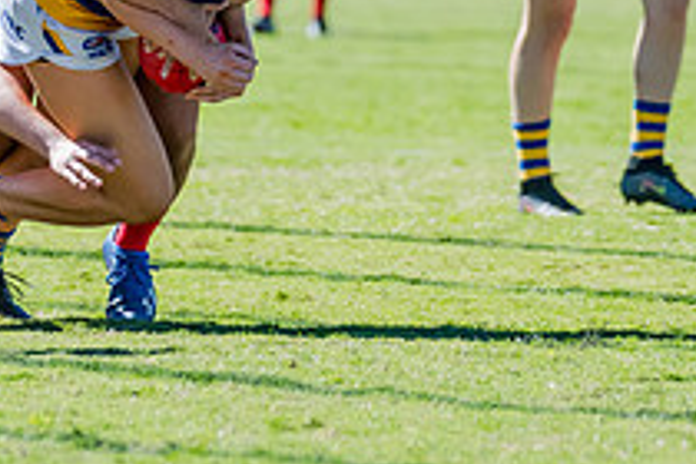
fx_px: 17631
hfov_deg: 2.3
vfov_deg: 1.5
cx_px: 106
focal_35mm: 912
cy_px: -147
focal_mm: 290
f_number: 6.3
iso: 800
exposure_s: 1/1600
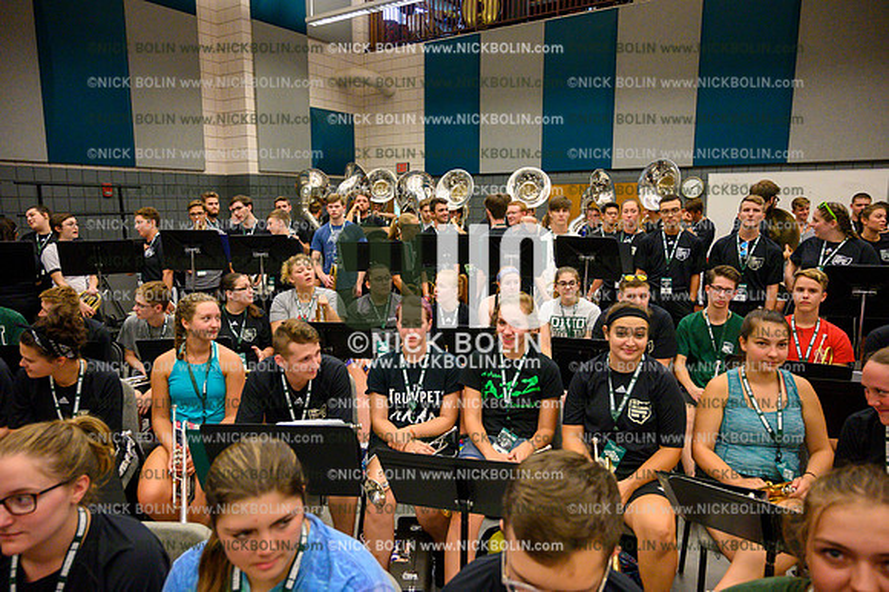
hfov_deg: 73.8
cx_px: 444
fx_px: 592
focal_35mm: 24
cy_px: 296
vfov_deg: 53.1
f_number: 4
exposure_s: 1/640
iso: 8000
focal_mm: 24
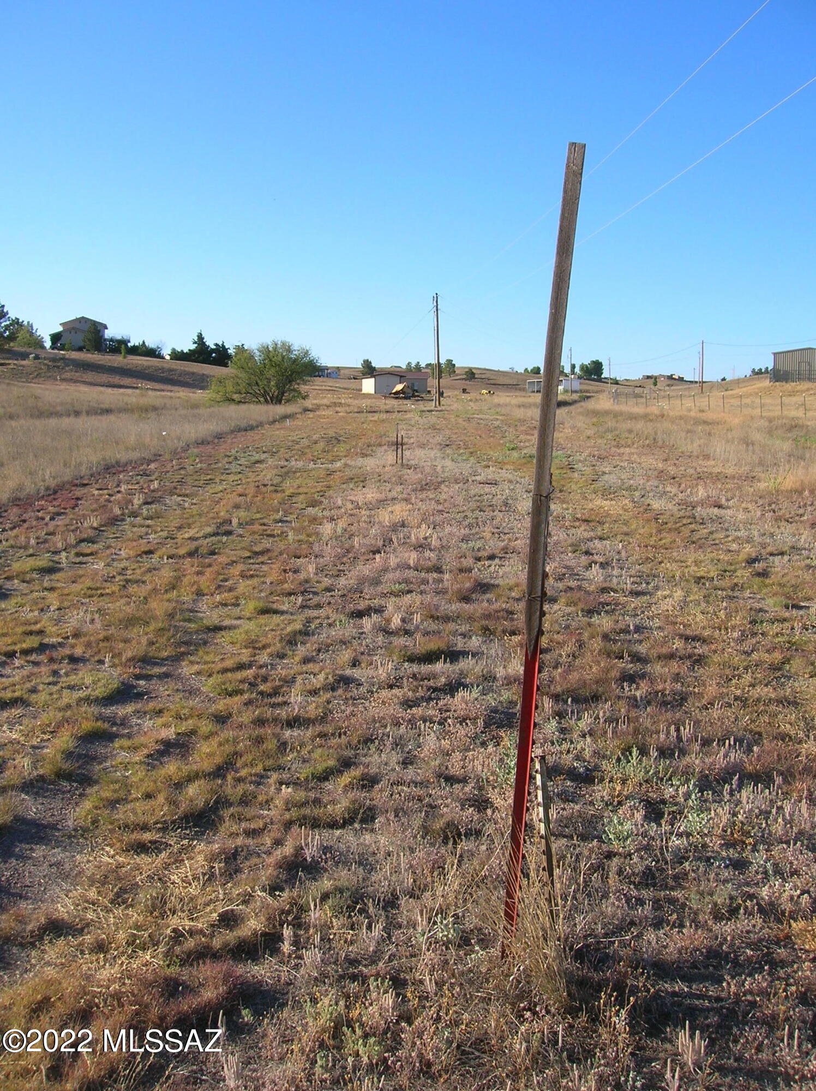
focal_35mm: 34
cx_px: 408
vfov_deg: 54.0
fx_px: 1070
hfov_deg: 41.7
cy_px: 546
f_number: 4.9
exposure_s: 1/226
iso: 50
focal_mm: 5.7
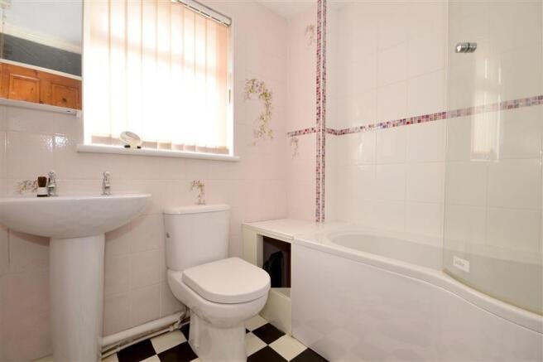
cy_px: 181
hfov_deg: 100.4
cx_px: 272
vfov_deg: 77.3
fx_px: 226
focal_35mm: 15
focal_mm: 10
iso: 200
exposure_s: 1/1.6
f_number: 11
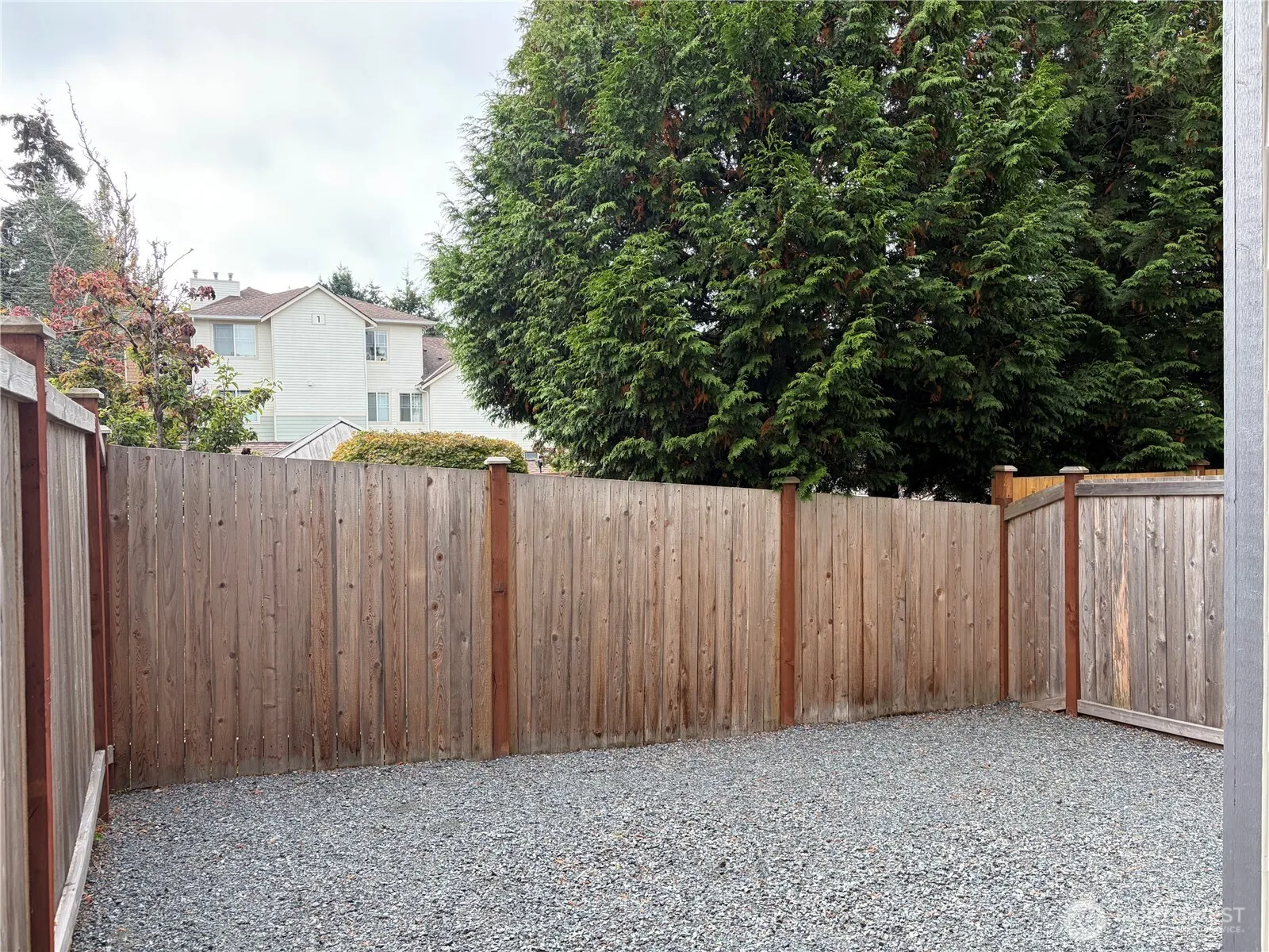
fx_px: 953
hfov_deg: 67.3
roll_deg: -0.4
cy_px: 476
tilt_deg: -2.1
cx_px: 634
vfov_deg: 53.1
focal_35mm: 26
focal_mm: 5.96
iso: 64
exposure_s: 1/404
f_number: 1.6
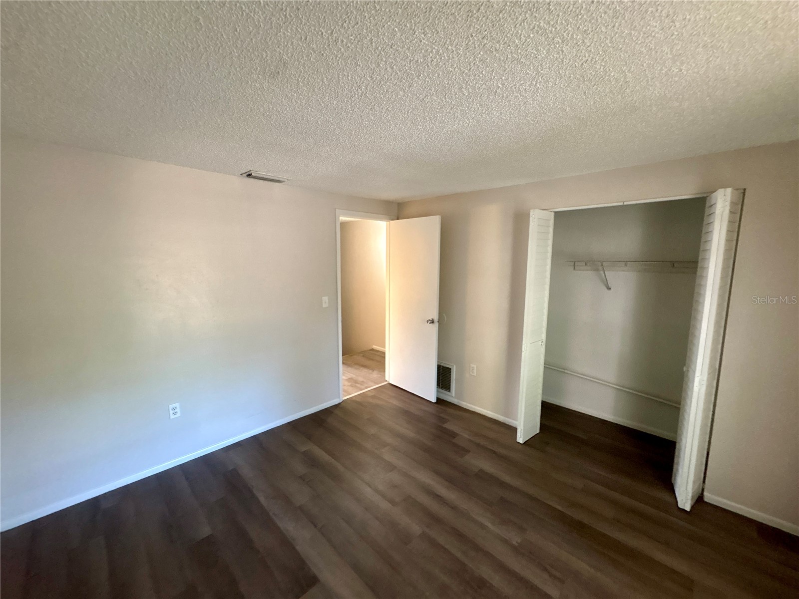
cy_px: 300
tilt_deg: -7.6
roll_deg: +0.4
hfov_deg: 102.1
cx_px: 400
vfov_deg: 85.7
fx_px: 323
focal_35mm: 14
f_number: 2.2
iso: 500
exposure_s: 1/60
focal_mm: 2.22
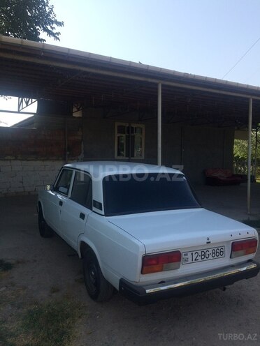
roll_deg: +1.1
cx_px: 130
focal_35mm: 29
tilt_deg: -5.6
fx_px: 290
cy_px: 173
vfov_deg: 61.7
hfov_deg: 48.2
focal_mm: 4.15
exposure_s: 1/1325
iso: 32
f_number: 2.2
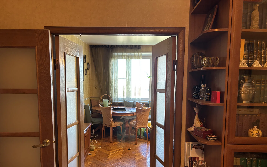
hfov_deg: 66.5
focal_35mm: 28
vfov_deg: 44.3
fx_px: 204
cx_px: 131
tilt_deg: -6.3
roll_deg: -0.6
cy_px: 101
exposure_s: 1/50
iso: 200
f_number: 1.6
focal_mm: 5.96
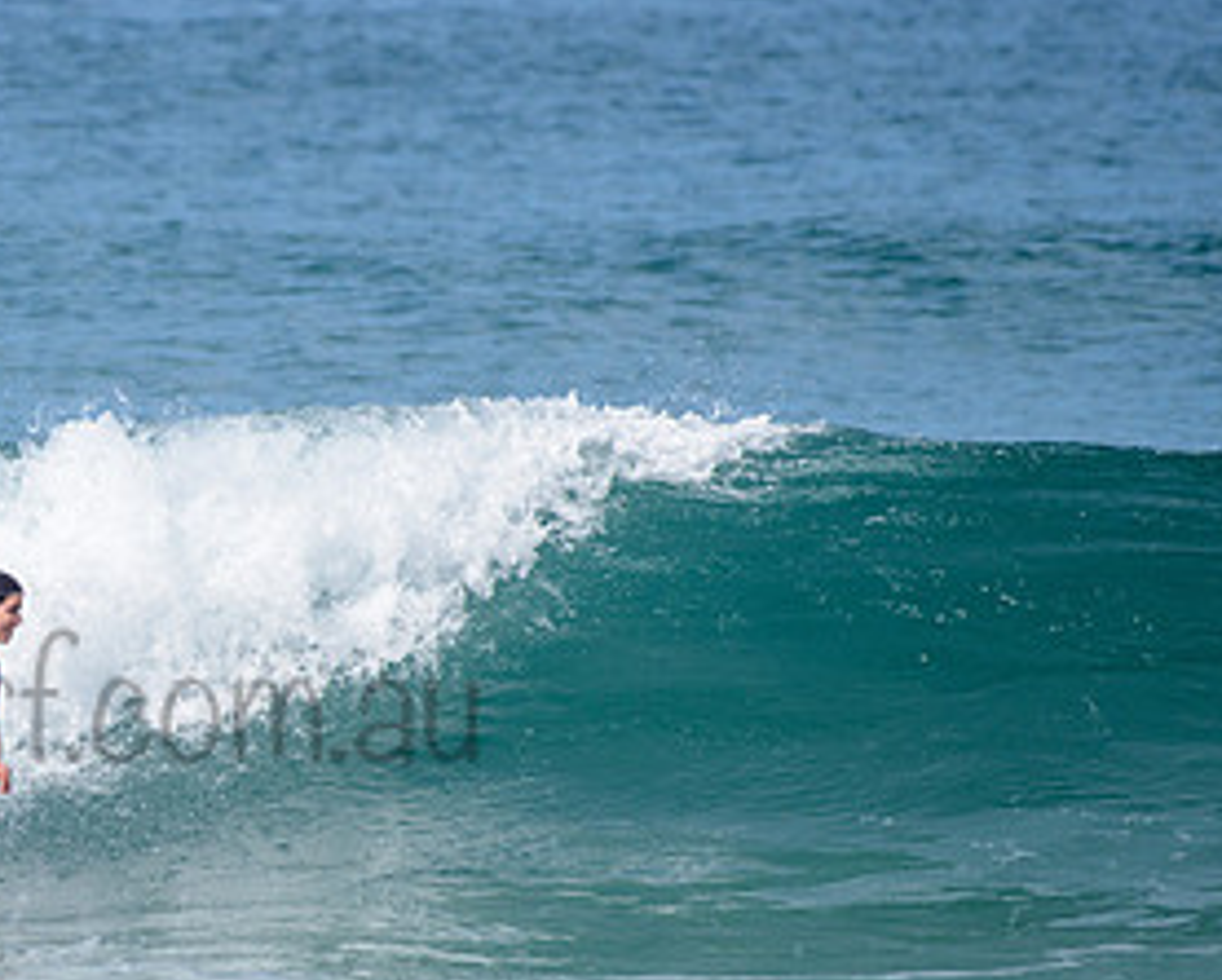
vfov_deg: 1.6
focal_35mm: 982
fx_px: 35541
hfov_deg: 2.0
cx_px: 13
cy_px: 660
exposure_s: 1/2500
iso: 250
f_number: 6.3
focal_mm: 500
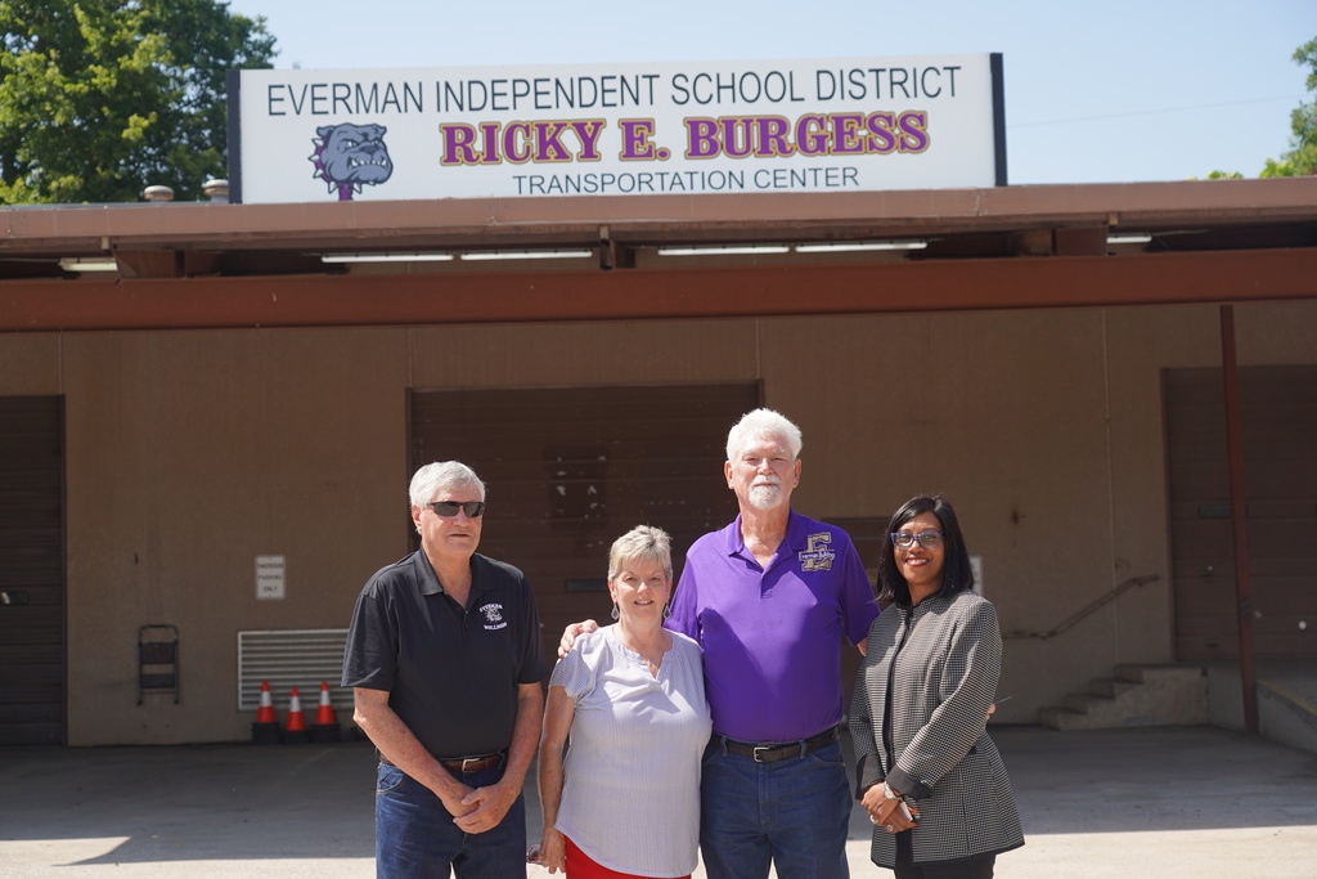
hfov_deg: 32.9
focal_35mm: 61
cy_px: 440
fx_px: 2232
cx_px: 658
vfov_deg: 22.3
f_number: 4.5
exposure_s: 1/400
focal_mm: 61
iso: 100
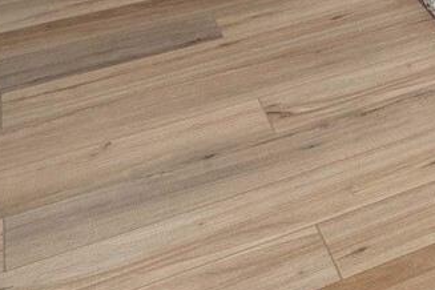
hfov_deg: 17.1
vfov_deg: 12.3
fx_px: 1003
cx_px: 896
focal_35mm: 83
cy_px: -450
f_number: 7.1
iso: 1000
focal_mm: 16
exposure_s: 1/13
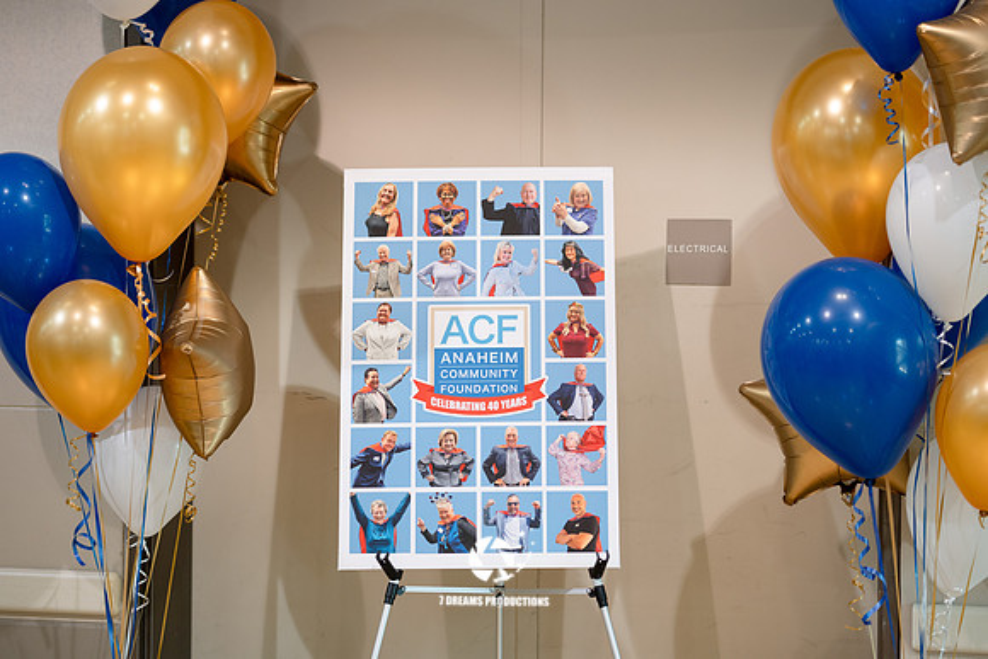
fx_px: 2333
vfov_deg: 16.1
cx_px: 494
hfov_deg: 23.9
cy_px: 330
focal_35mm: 85
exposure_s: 1/125
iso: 1250
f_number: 2
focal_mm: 85
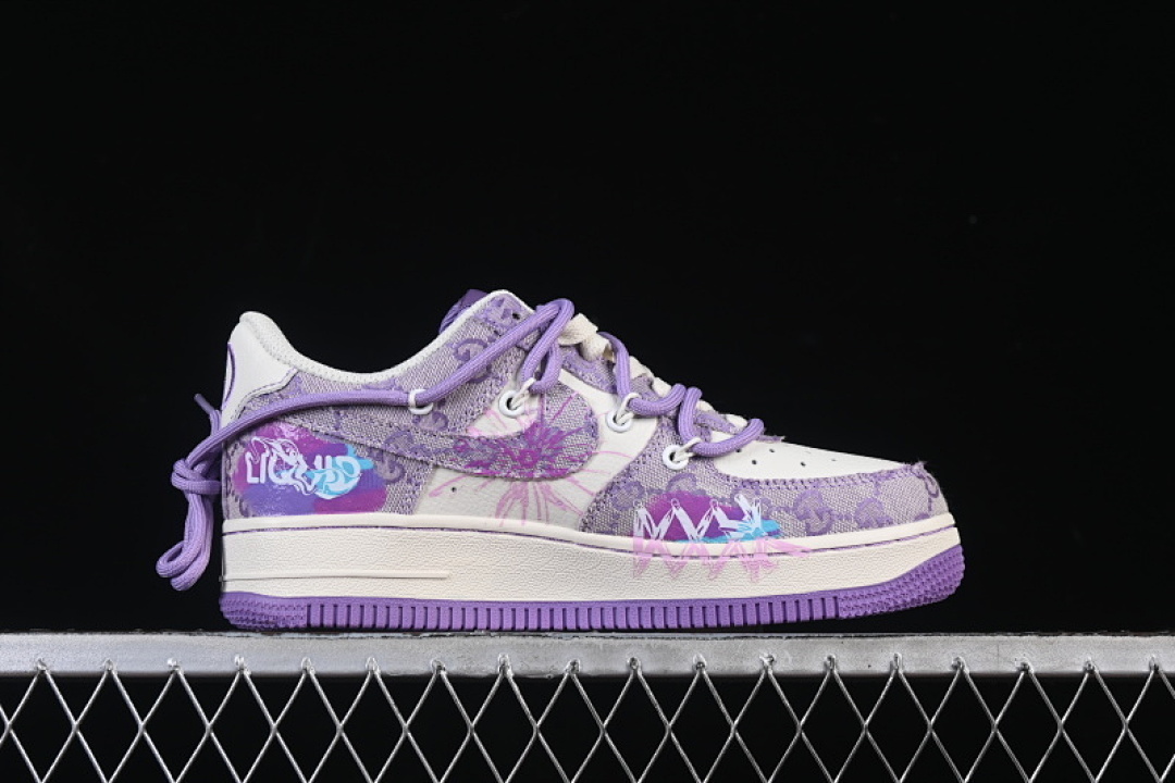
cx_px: 588
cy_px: 392
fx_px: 2448
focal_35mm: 75
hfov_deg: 27.0
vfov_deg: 18.2
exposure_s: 1/80
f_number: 8
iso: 160
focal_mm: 50
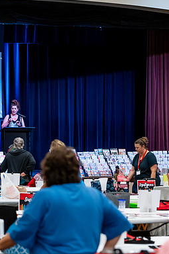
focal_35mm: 139
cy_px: 127
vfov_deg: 14.8
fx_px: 979
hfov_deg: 9.8
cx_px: -3
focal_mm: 92
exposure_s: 1/200
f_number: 4
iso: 5000
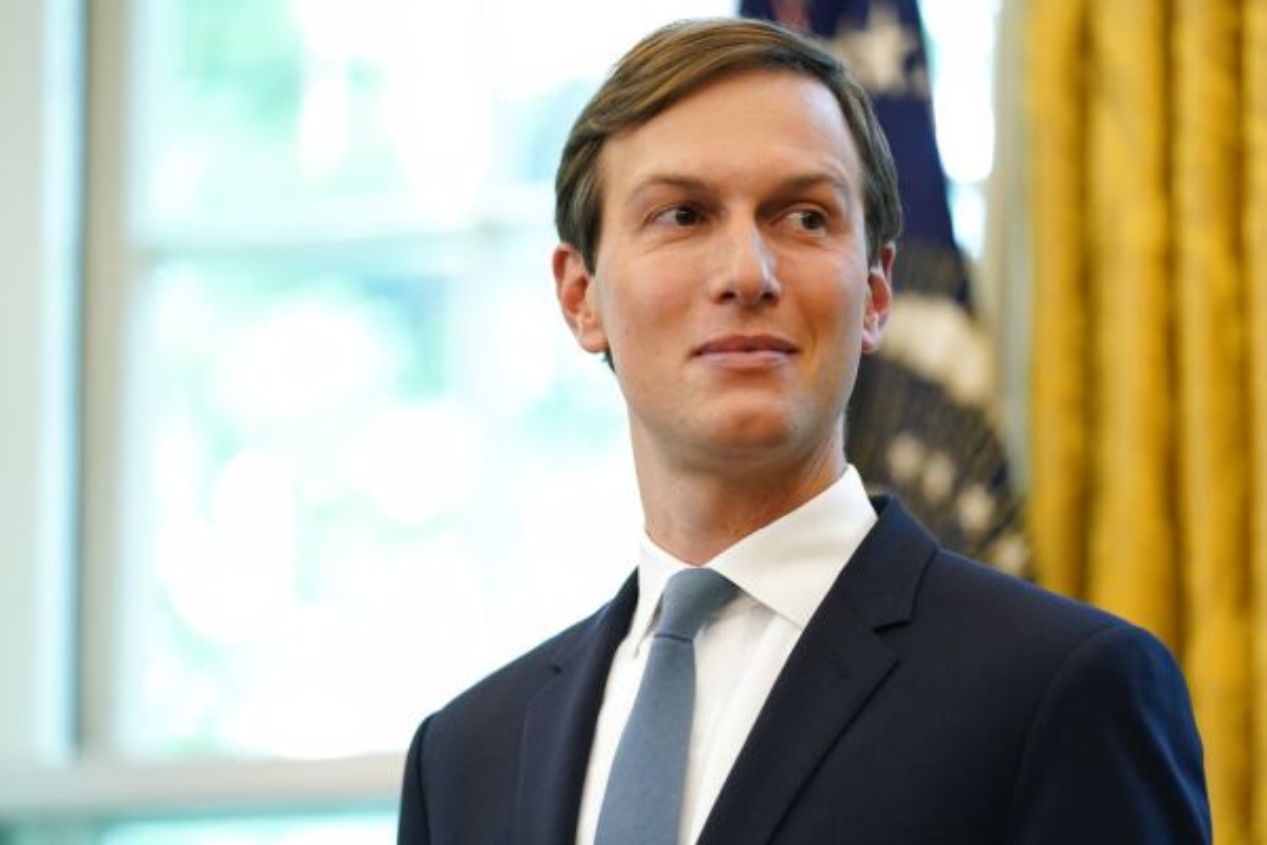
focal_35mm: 187
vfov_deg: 7.3
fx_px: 6581
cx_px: 634
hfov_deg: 11.0
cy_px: 422
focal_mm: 187
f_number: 2.8
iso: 4000
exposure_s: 1/125
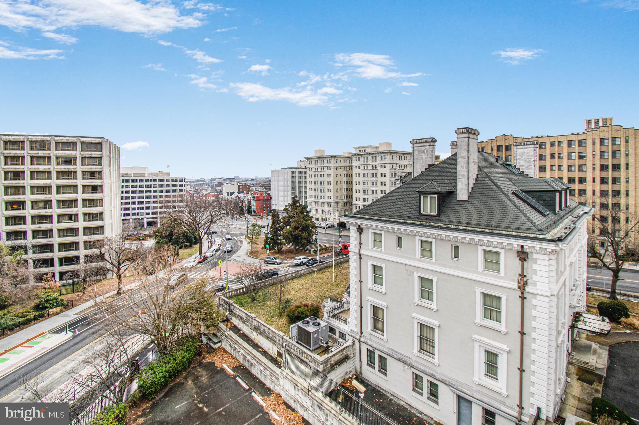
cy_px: 212
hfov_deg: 100.4
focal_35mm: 15
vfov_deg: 77.3
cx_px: 320
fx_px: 266
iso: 200
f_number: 8
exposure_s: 1/640
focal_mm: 10
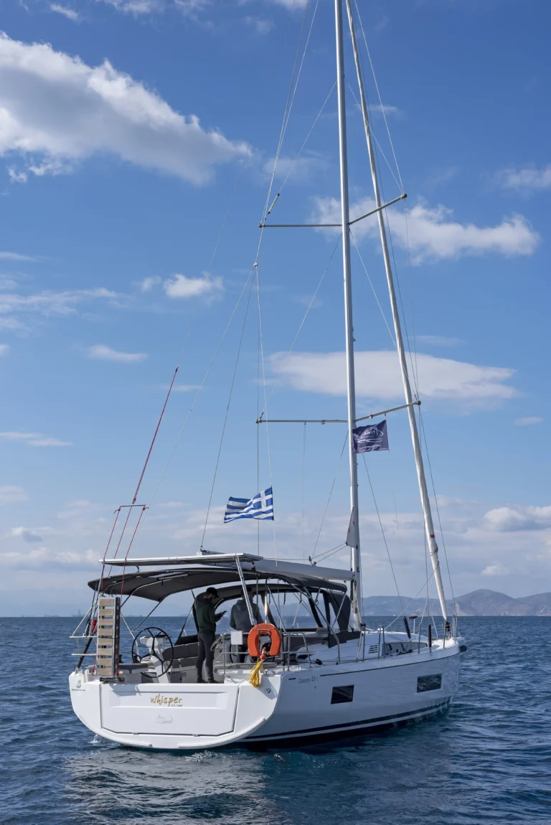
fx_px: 1146
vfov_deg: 39.6
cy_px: 412
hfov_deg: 27.0
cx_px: 276
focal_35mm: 50
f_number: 7.1
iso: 100
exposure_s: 1/800
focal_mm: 50
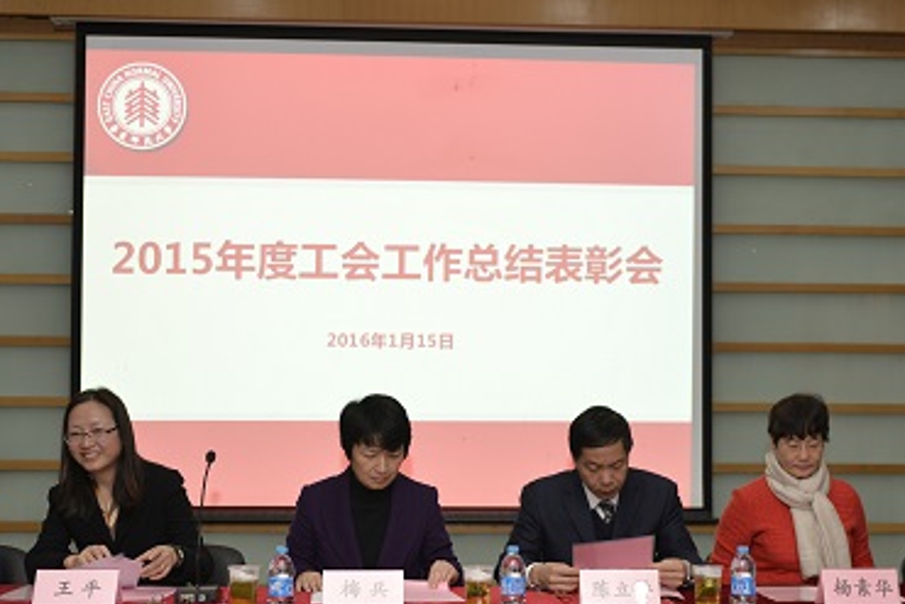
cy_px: 394
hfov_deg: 38.2
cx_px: 475
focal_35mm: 52
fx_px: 1308
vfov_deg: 25.9
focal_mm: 32
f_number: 4
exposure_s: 1/90
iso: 800
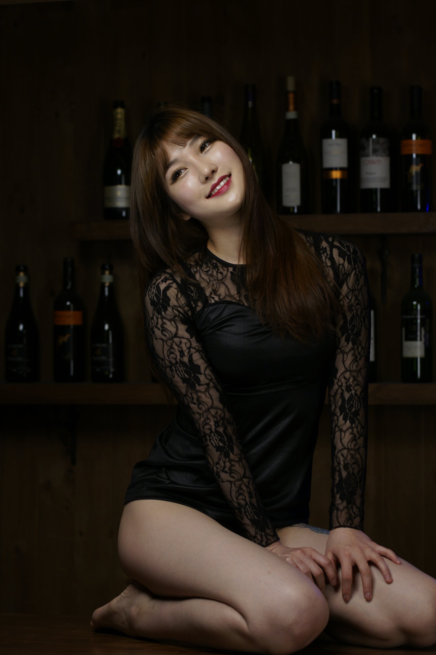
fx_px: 1908
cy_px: 328
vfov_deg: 19.5
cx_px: 218
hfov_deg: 13.0
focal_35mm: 105
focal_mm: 70
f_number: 3.2
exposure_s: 1/125
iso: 250
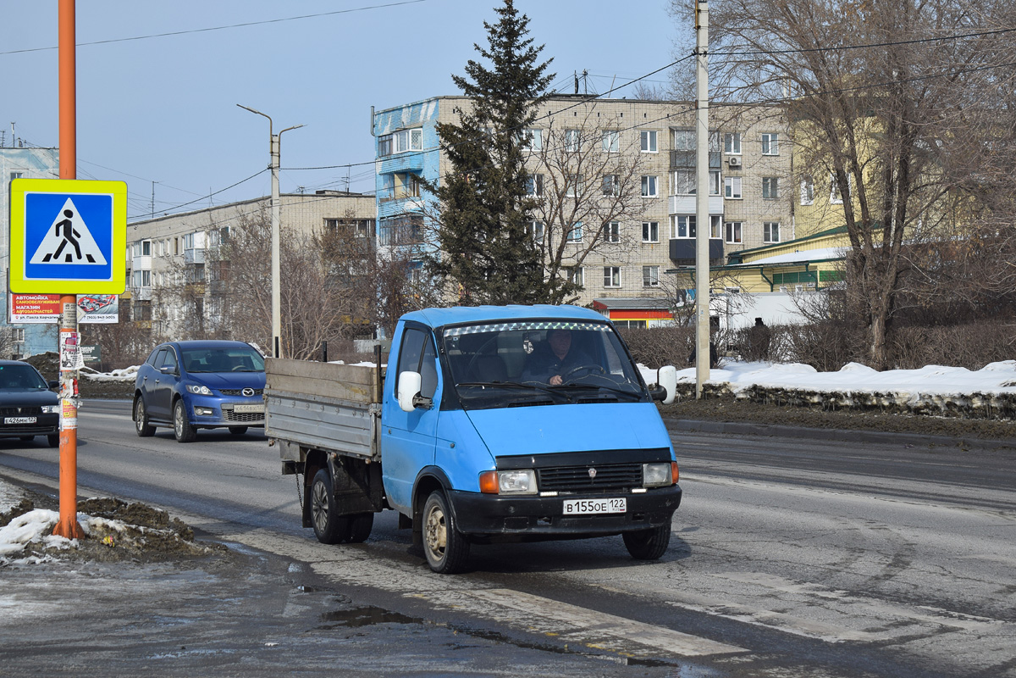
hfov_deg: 24.6
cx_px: 508
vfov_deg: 16.6
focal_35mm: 82
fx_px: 2328
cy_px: 339
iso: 100
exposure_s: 1/800
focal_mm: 55
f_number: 6.3
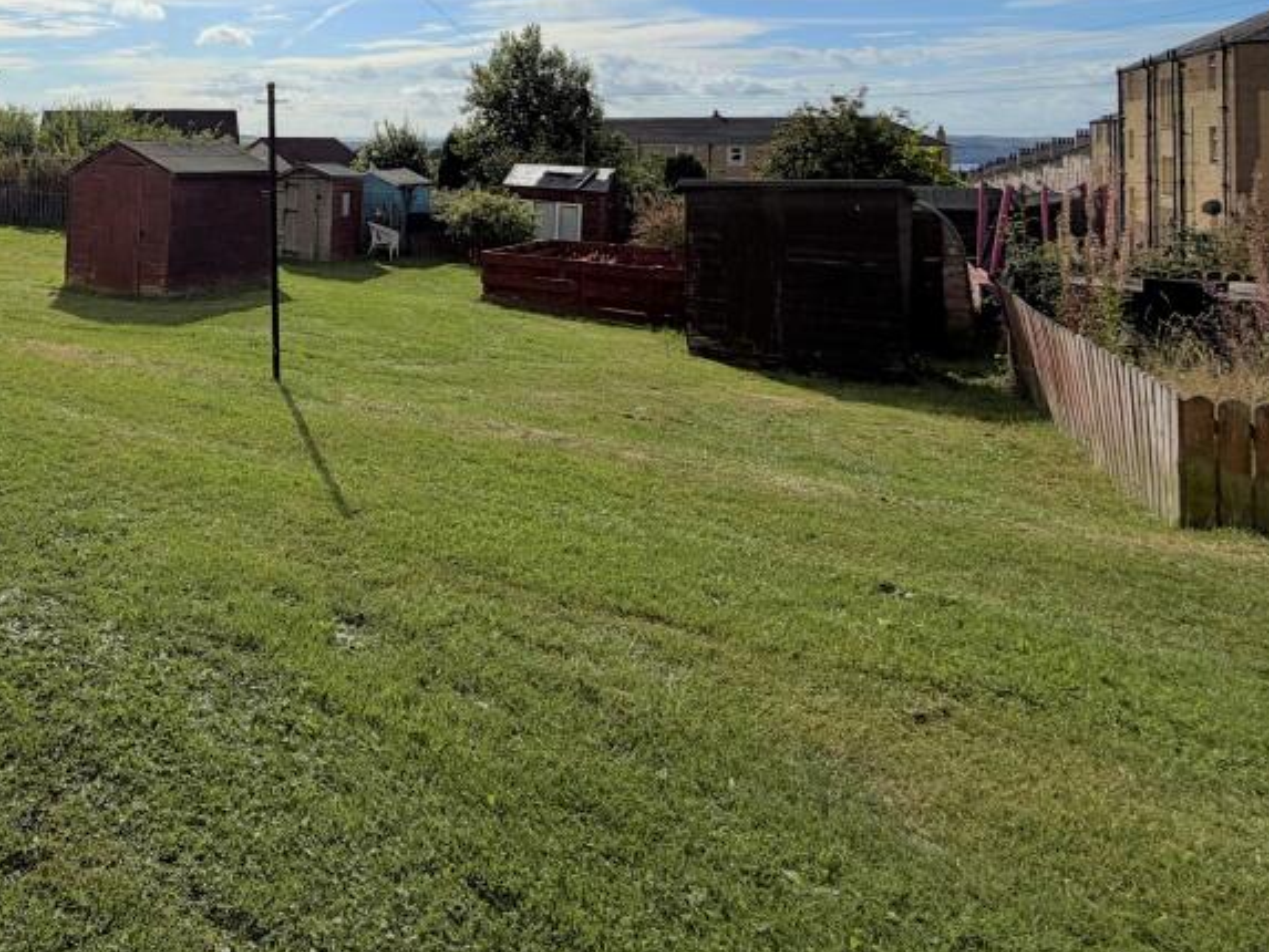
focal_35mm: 25
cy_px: 120
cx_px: 168
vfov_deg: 49.7
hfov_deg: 60.6
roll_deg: +0.1
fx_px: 917
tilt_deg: +1.4
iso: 20
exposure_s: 1/2976
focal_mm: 2.22
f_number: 2.2
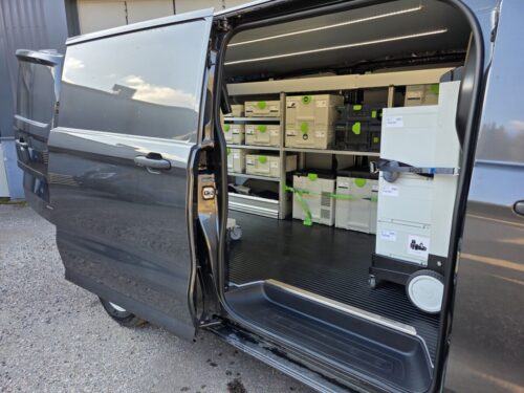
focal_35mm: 23
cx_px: 262
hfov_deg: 73.9
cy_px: 196
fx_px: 348
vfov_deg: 58.9
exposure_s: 1/180
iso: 32
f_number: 1.7
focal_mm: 6.3
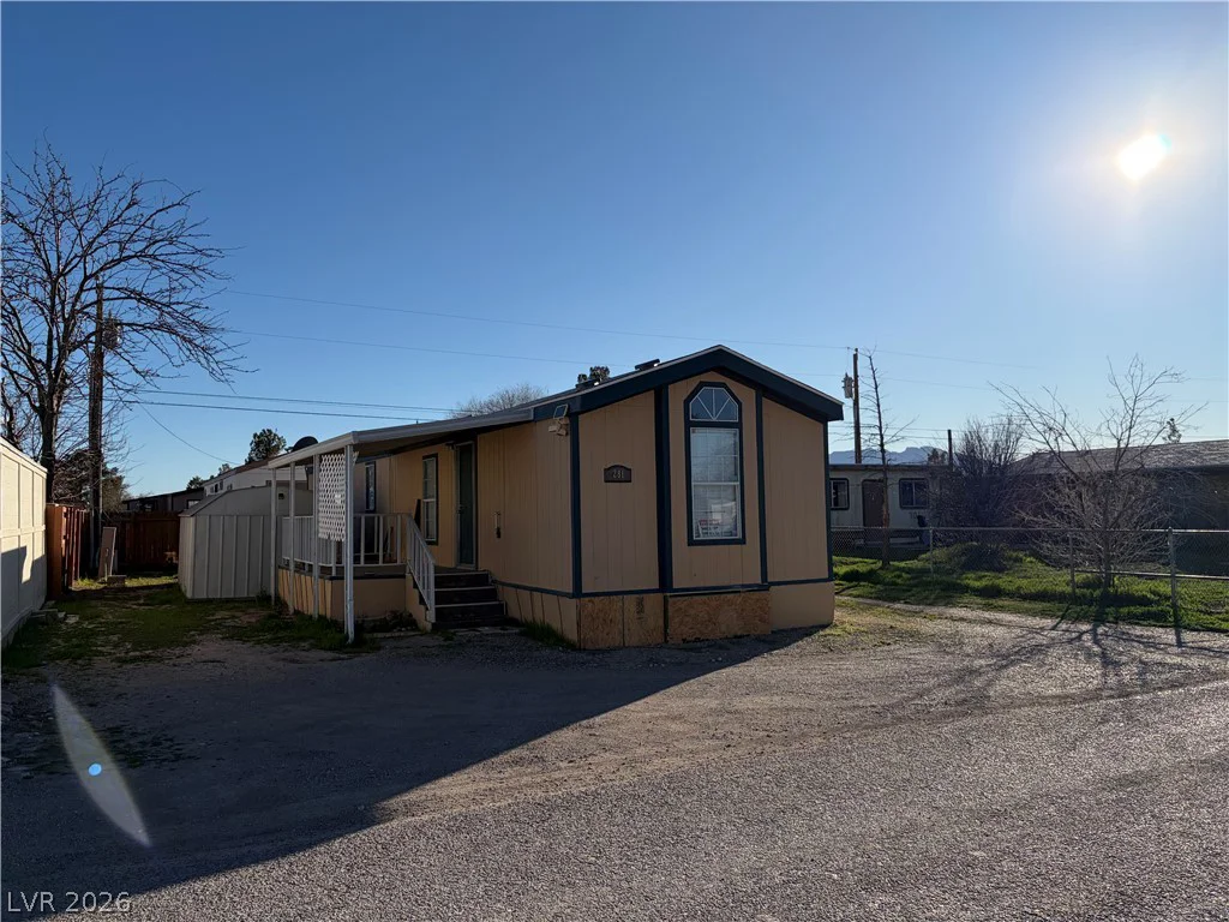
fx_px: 923
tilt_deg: +2.8
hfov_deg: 67.3
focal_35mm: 26
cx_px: 614
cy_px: 461
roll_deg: +1.0
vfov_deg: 53.1
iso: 64
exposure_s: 1/7813
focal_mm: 5.96
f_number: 1.6
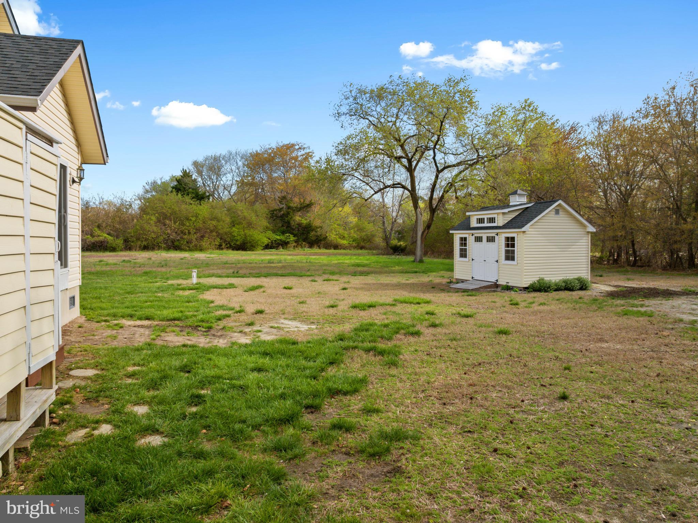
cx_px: 349
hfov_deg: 71.6
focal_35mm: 24
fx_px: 484
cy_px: 262
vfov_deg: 56.8
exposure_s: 1/1600
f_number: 2.8
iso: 100
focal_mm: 12.29
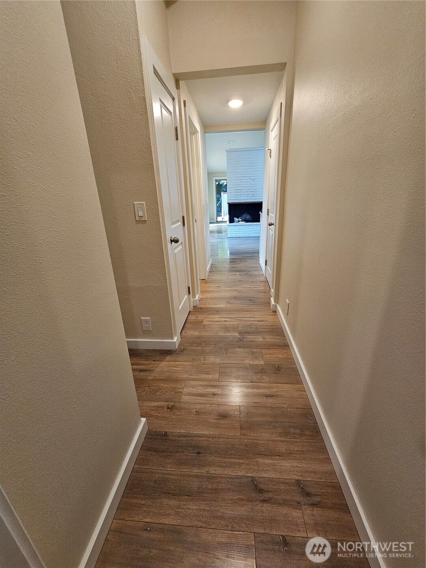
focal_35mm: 13
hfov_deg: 89.9
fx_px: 213
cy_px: 284
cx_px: 213
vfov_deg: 106.2
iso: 250
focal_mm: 2.2
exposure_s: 1/60
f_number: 2.2
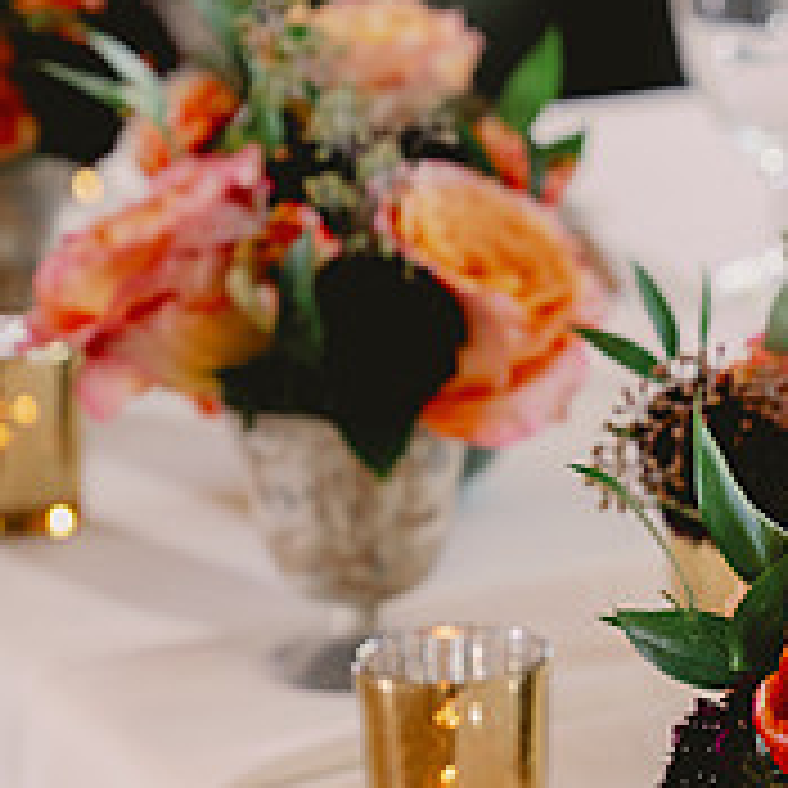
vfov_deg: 8.9
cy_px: 628
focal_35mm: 197
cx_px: 1157
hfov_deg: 8.7
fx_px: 5074
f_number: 5
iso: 640
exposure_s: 1/160
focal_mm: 70
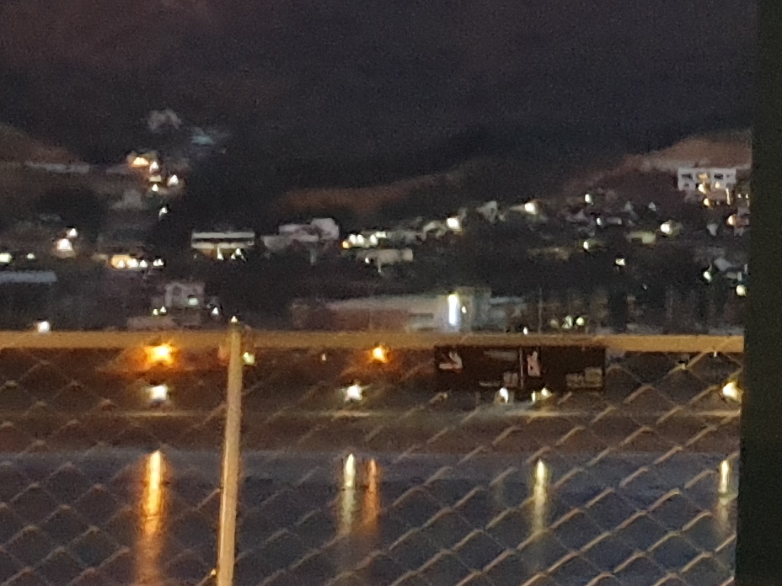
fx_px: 2553
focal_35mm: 113
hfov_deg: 14.0
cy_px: -18
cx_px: 1670
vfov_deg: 12.9
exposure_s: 1/10
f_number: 1.5
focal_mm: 4.3
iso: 800
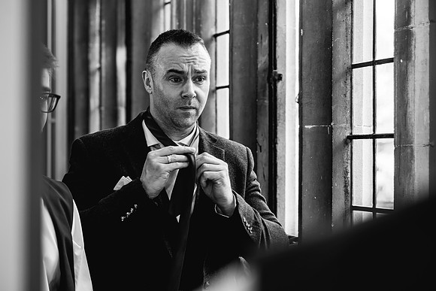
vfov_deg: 16.1
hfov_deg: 23.9
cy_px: 146
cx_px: 218
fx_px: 1030
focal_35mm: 85
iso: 640
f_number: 4
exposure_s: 1/200
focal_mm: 85
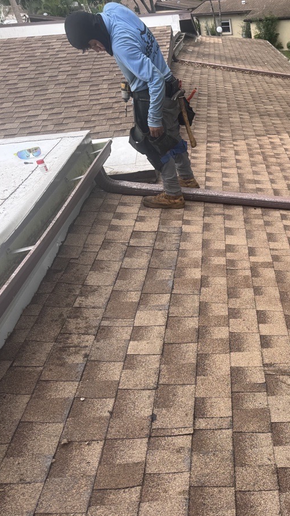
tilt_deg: -29.0
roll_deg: +3.8
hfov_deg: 30.4
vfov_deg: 56.6
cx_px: 315
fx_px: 478
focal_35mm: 35
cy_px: 258
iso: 80
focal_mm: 6.76
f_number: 1.78
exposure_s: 1/350
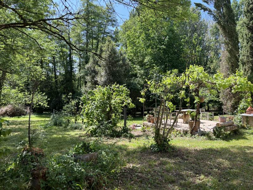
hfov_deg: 67.3
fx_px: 190
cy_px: 95
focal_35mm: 26
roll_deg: +1.3
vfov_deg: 53.1
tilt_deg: +0.4
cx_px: 126
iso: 50
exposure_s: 1/732
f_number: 1.6
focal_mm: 5.1
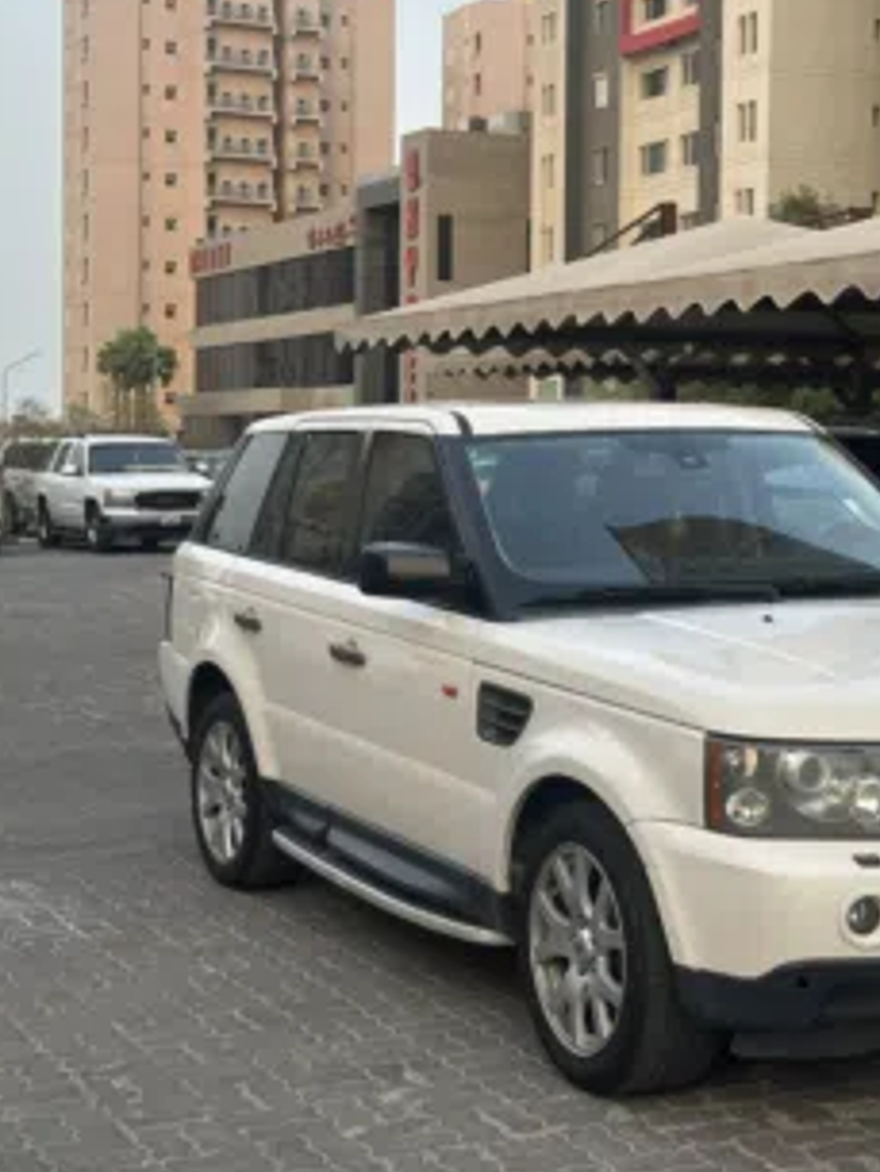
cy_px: 496
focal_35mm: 63
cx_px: 457
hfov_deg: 23.3
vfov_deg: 30.7
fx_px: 2134
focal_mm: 6.86
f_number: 1.78
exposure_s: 1/355
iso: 64
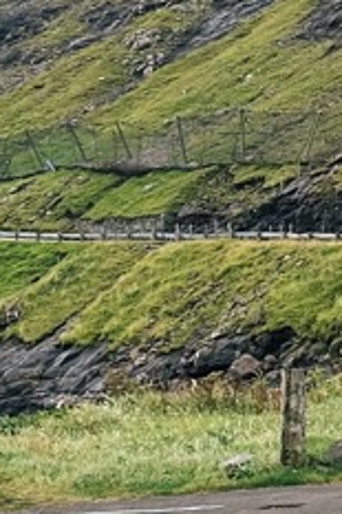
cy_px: 106
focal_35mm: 137
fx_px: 1955
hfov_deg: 9.2
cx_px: 744
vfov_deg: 14.9
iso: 80
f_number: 1.78
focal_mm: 6.86
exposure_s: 1/380
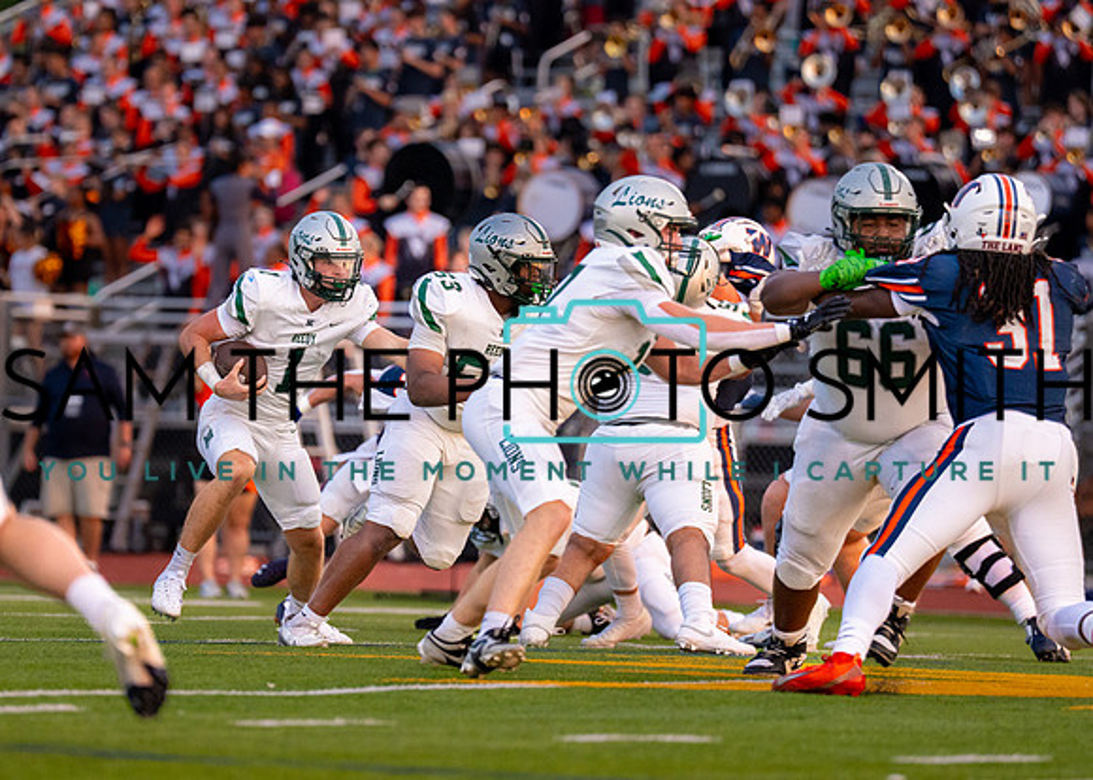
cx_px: 396
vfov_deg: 4.6
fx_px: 9716
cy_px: 394
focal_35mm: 313
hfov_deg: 6.4
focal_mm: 200
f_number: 2.8
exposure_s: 1/2500
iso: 1250
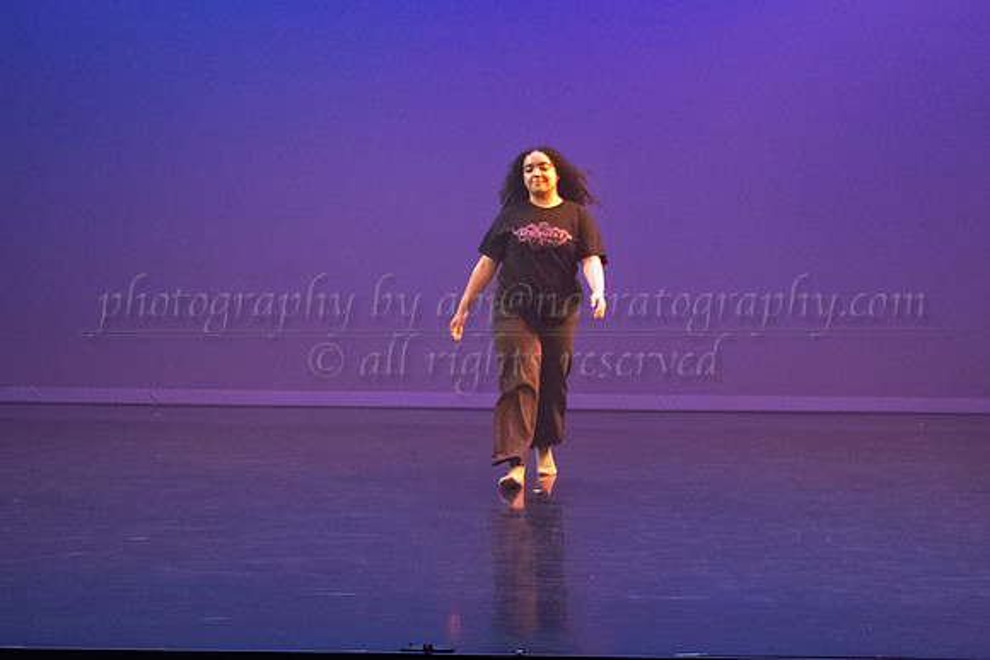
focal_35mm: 125
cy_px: 326
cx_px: 544
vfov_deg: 11.0
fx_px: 3441
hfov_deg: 16.4
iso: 4000
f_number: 4
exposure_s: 1/400
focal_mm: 75
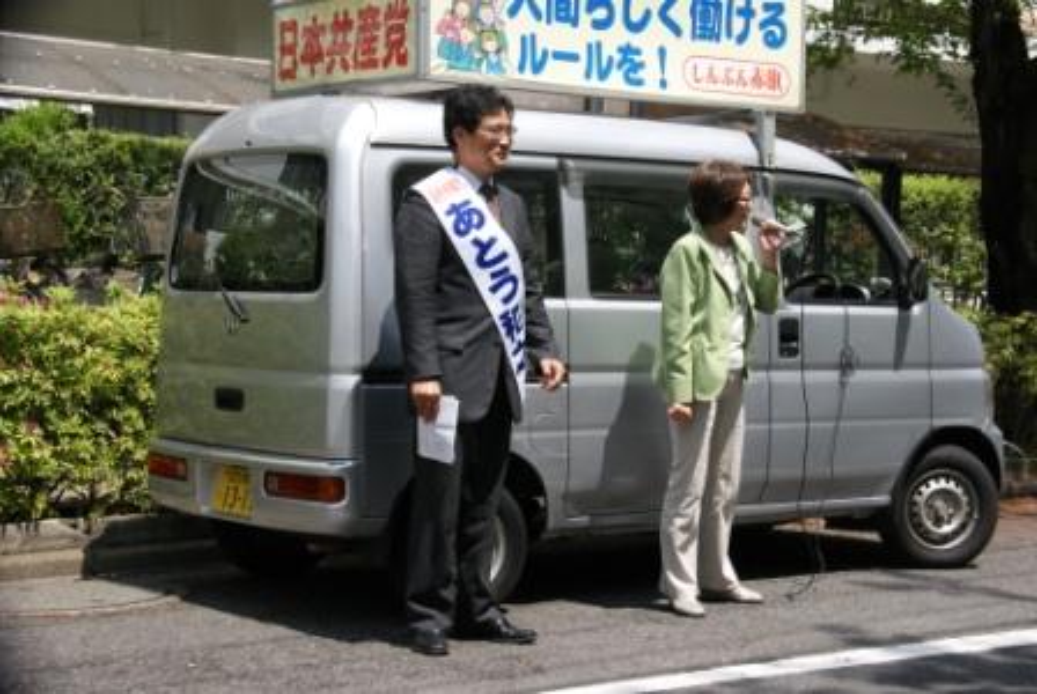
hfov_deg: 27.0
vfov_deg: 18.2
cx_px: 518
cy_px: 347
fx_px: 2163
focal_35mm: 75
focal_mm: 50
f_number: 11
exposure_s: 1/320
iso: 400
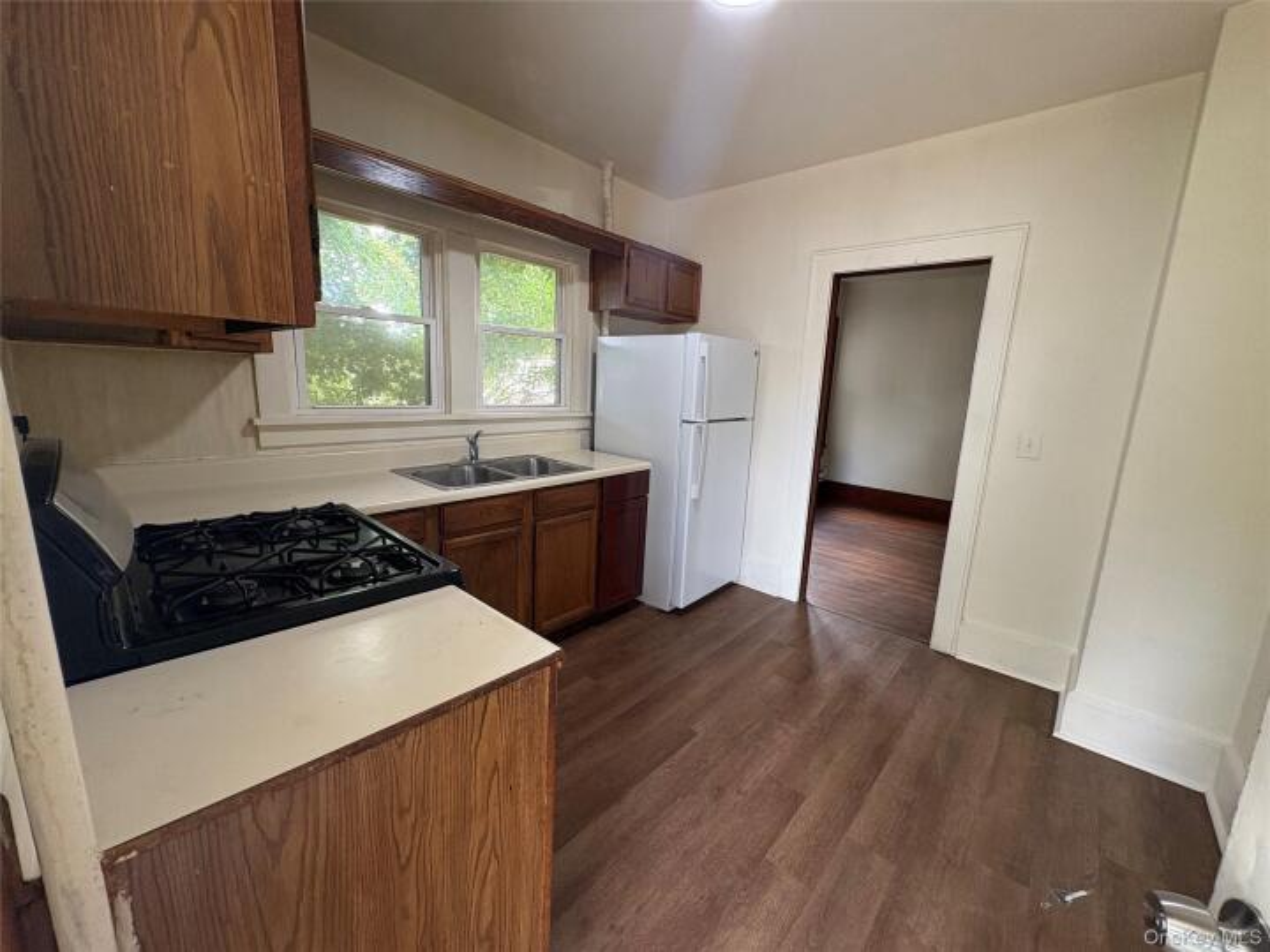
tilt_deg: -10.0
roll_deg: -1.5
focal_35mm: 14
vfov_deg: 85.7
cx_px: 635
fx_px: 514
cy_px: 476
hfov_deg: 102.1
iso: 160
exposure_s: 1/60
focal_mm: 2.22
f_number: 2.2
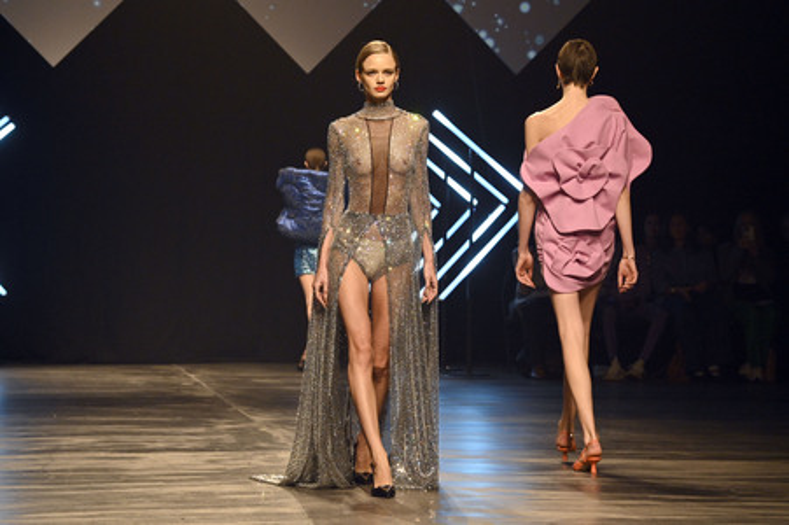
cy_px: 262
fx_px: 2957
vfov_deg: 10.1
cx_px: 394
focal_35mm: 135
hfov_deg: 15.2
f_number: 10
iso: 5000
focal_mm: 135
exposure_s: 1/250
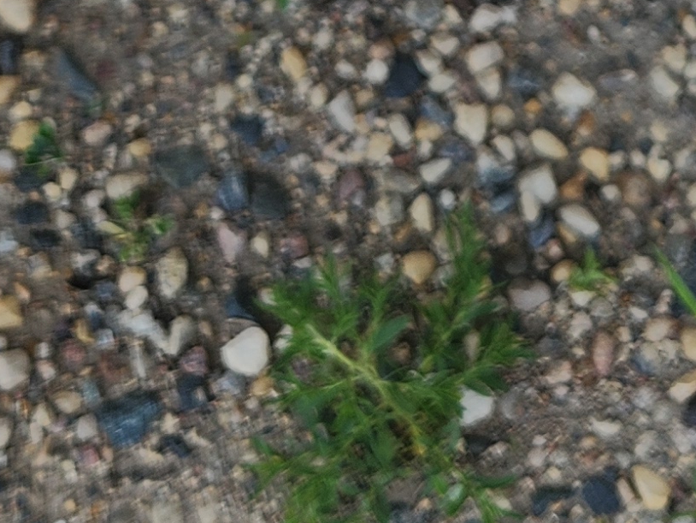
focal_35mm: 113
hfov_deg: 17.3
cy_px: -598
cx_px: 540
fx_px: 2273
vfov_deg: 11.5
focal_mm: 5.4
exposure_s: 1/362
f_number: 1.8
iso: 20
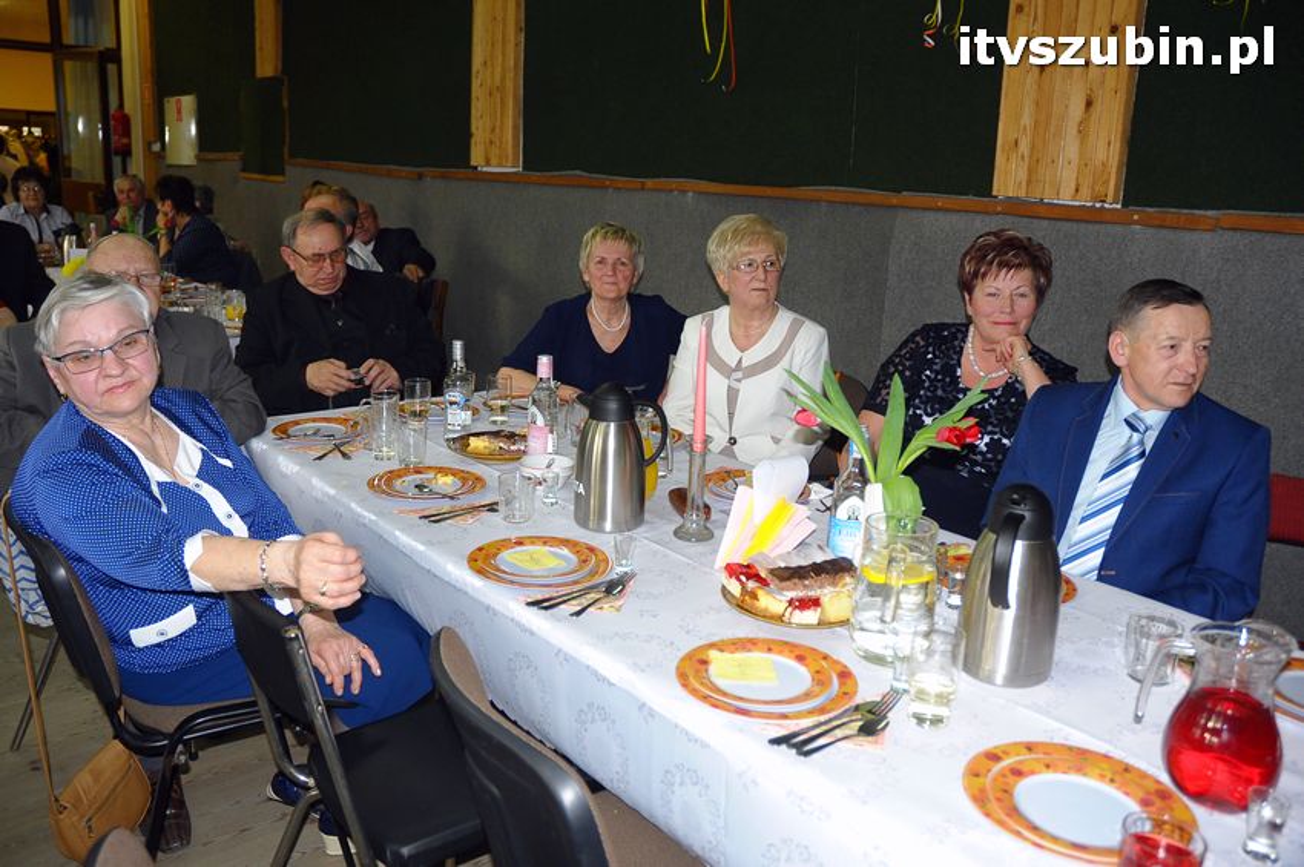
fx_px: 977
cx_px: 652
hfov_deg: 67.4
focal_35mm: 27
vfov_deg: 47.8
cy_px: 434
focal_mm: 18
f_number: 4
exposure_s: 1/60
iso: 640
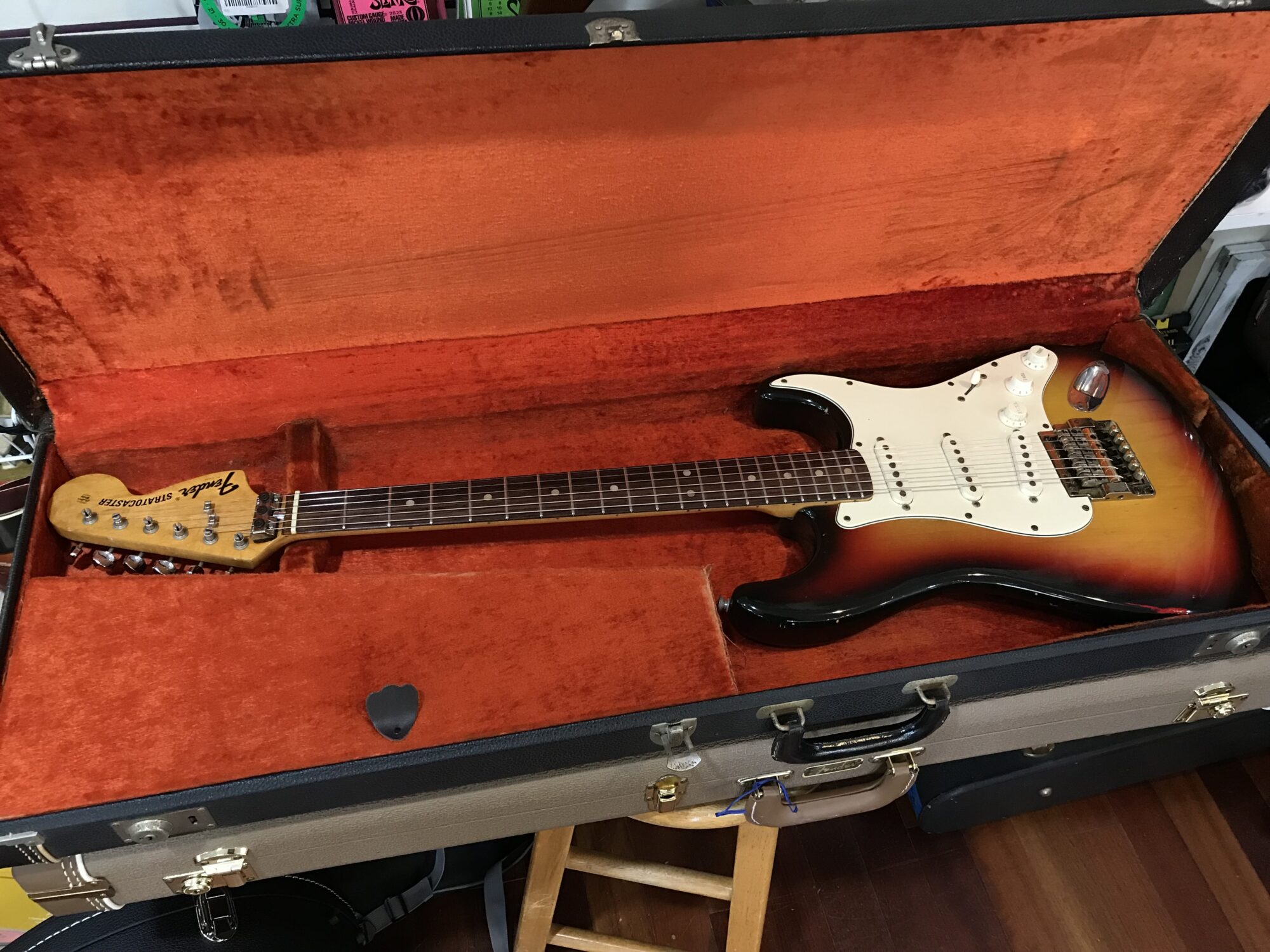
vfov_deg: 49.7
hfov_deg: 63.4
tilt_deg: -48.8
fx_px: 1027
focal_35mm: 28
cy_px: 476
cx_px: 635
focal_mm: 3.99
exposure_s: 1/15
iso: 64
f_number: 1.8
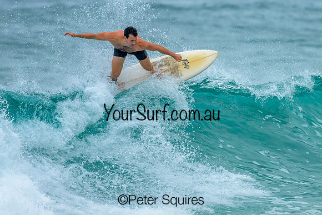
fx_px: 9844
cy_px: 89
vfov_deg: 1.3
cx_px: 190
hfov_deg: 1.9
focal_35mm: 1100
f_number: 6.3
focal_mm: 800
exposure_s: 1/2500
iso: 1400
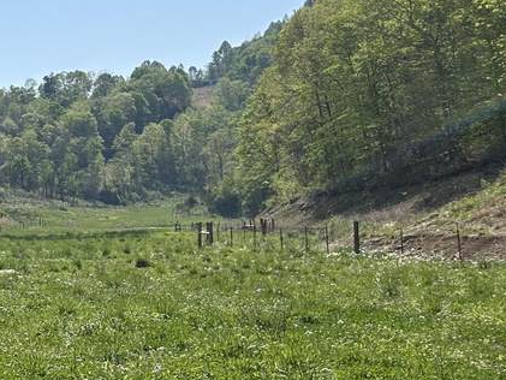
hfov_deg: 21.1
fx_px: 1155
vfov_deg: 18.7
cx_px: -239
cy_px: 183
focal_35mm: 79
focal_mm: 5.7
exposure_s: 1/9434
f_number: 1.5
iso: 50
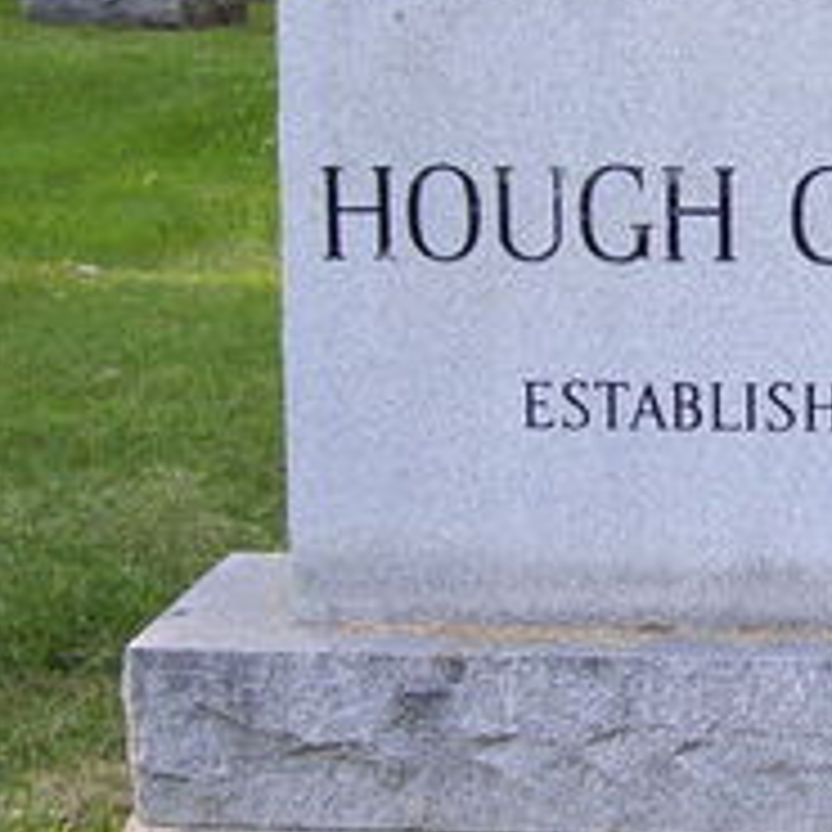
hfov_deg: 18.4
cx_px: 819
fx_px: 2502
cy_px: 405
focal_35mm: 92
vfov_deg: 18.9
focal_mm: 6
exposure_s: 1/100
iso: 80
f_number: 2.7
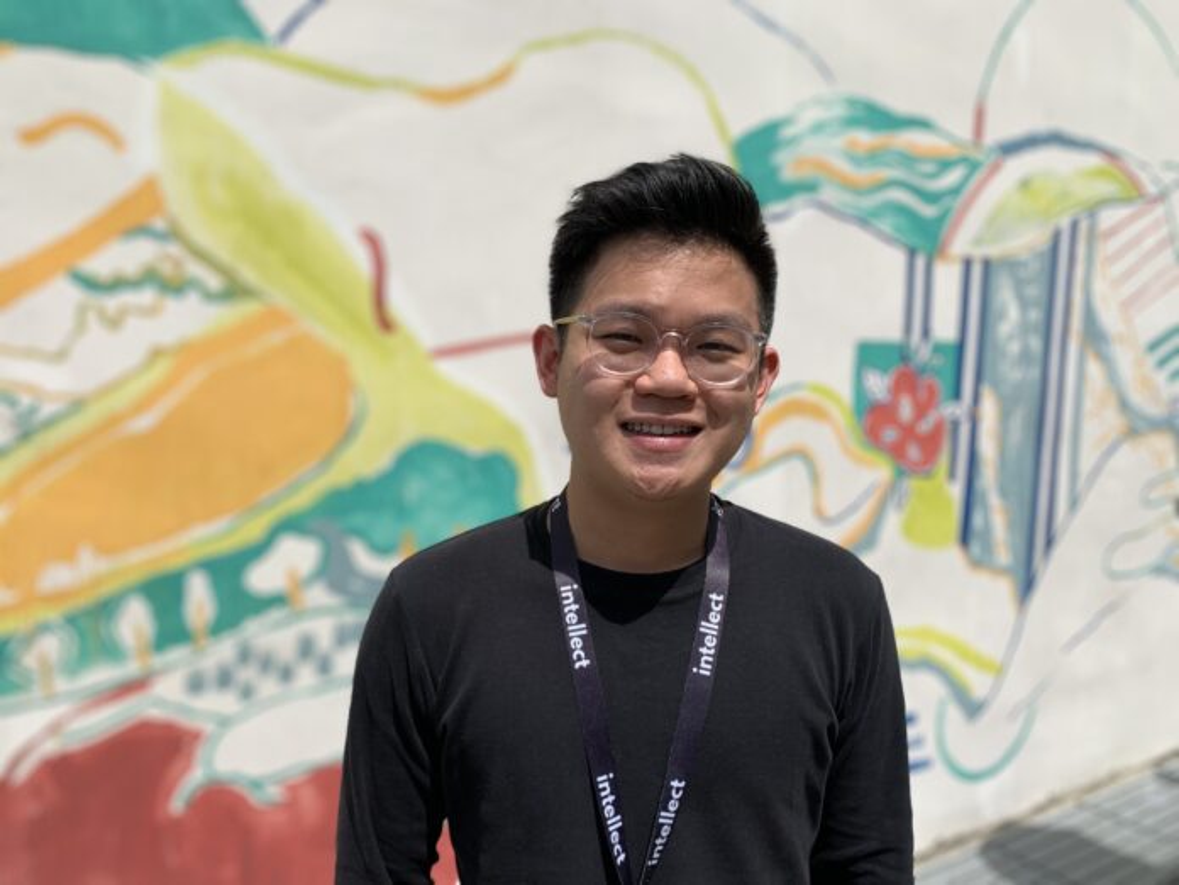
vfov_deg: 53.1
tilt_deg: -5.5
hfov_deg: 67.3
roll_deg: -1.7
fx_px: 886
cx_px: 590
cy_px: 442
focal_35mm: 26
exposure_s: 1/4098
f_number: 1.8
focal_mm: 4.25
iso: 25
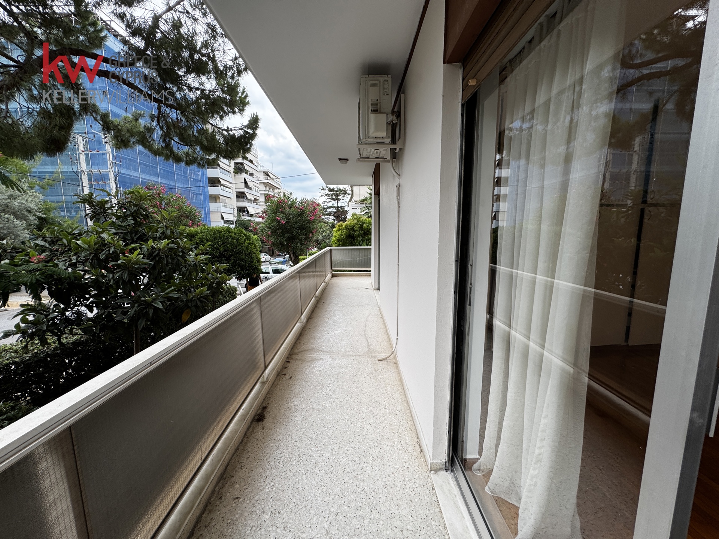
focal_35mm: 14
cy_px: 270
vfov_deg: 85.7
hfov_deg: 102.1
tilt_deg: -6.7
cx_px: 360
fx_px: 291
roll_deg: +0.4
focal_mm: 2.22
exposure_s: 1/216
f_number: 2.2
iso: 40
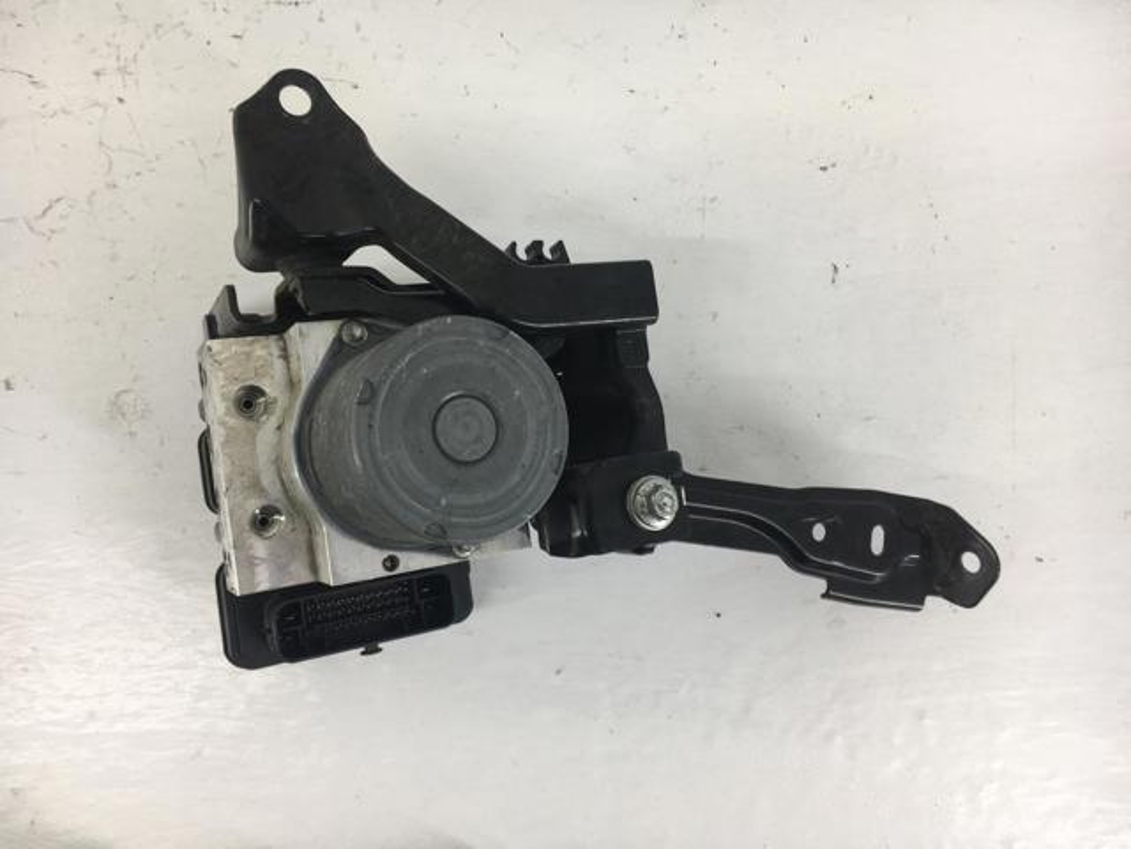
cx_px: 566
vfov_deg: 48.2
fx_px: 948
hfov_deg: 61.7
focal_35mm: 29
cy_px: 424
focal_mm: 4.15
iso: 32
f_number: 2.2
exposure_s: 1/50
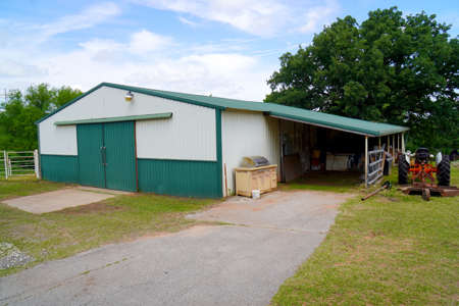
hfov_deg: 73.7
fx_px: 306
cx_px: 230
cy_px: 153
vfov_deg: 53.1
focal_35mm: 24
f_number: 9
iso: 100
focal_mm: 16
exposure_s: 1/125
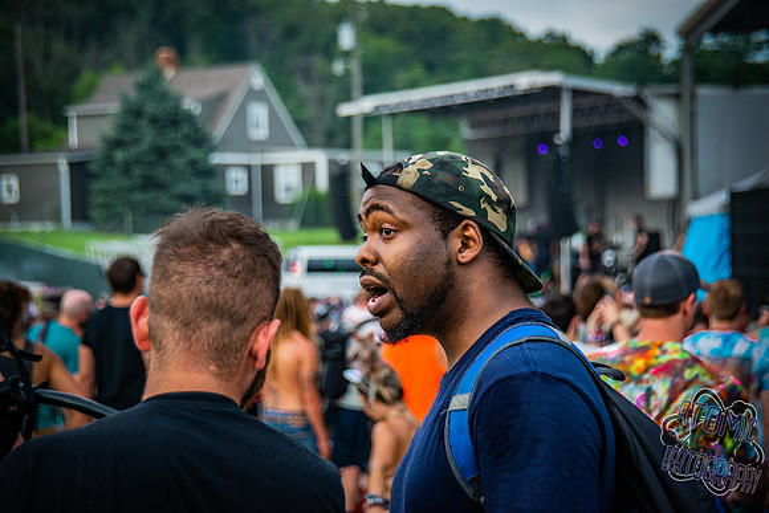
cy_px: 256
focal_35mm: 100
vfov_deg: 13.7
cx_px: 384
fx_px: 2137
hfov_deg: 20.4
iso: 640
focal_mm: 100
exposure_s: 1/800
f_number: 5.3
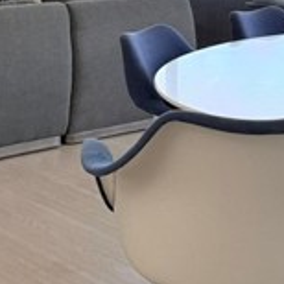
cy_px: -7
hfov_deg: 18.6
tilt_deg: -6.5
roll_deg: -0.1
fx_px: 817
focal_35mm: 88
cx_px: -65
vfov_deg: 19.1
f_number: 1.78
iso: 200
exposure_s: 1/240
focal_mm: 6.76
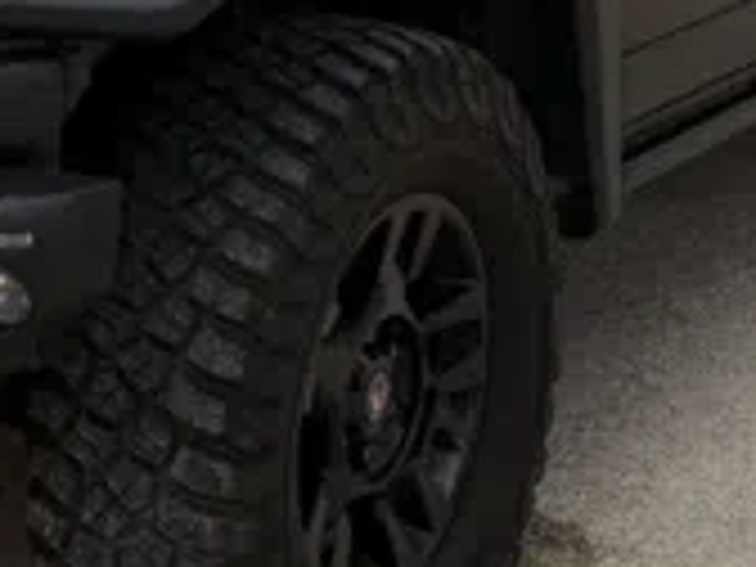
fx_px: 3189
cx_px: 63
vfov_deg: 9.8
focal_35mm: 146
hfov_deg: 13.4
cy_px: -346
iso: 80
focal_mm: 6.76
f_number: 1.78
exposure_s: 1/3425
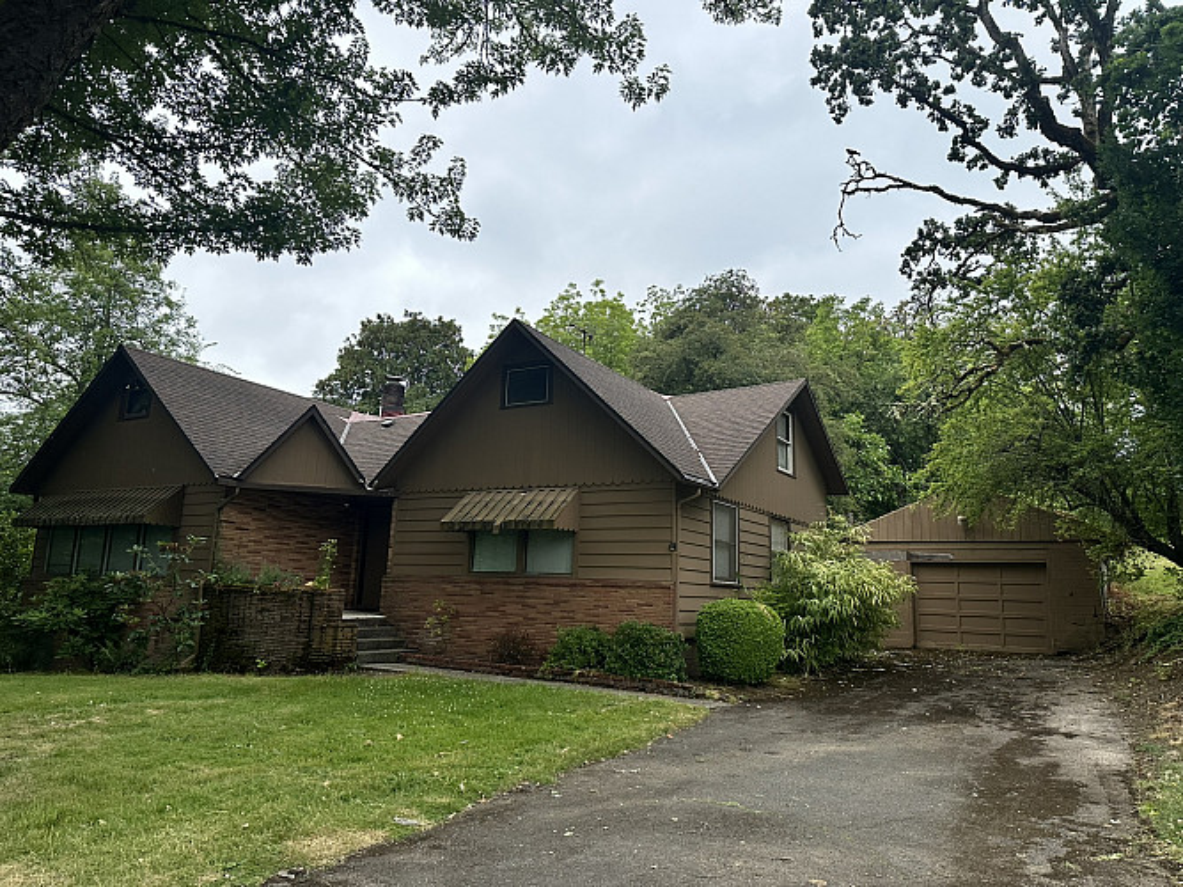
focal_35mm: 24
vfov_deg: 56.8
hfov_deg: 71.6
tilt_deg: +11.7
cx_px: 592
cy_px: 444
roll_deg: -1.8
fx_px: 820
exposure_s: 1/2469
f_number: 1.78
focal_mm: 6.86
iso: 80
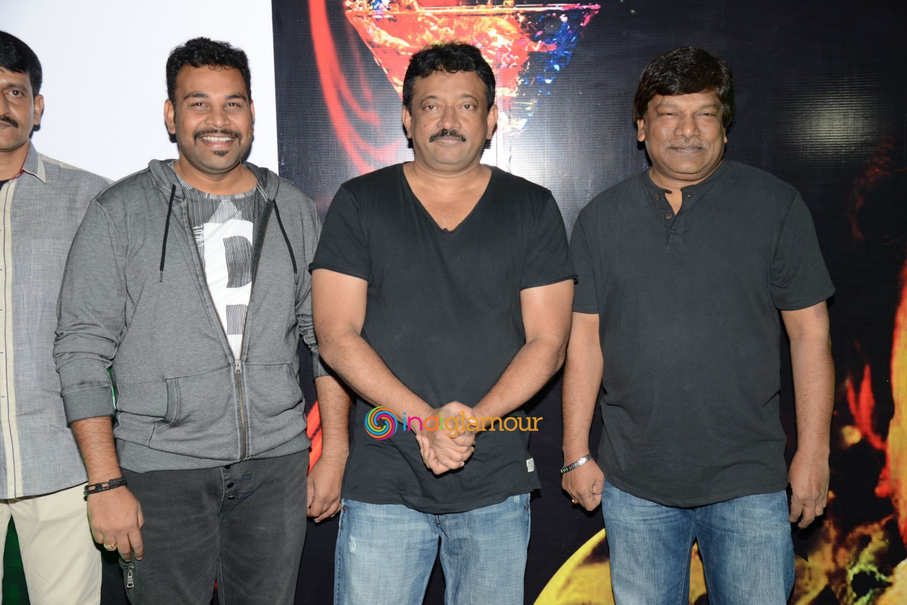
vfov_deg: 27.0
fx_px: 1259
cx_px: 454
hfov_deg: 39.6
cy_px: 302
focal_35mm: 50
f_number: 5.6
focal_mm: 50
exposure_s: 1/125
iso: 400
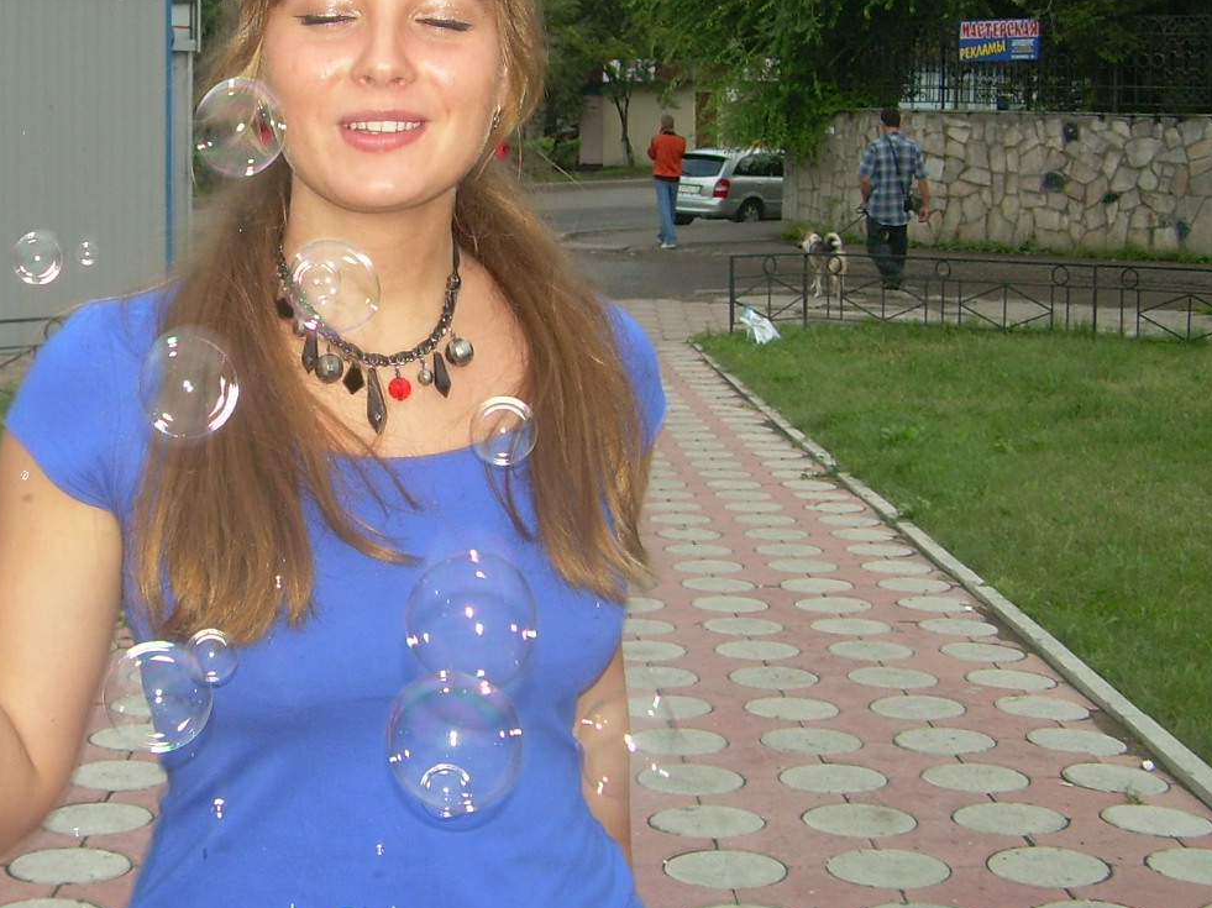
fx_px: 2170
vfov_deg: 23.5
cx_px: 326
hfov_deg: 30.8
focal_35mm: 62
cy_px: 263
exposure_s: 1/60
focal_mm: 6.3
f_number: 2.8
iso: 65
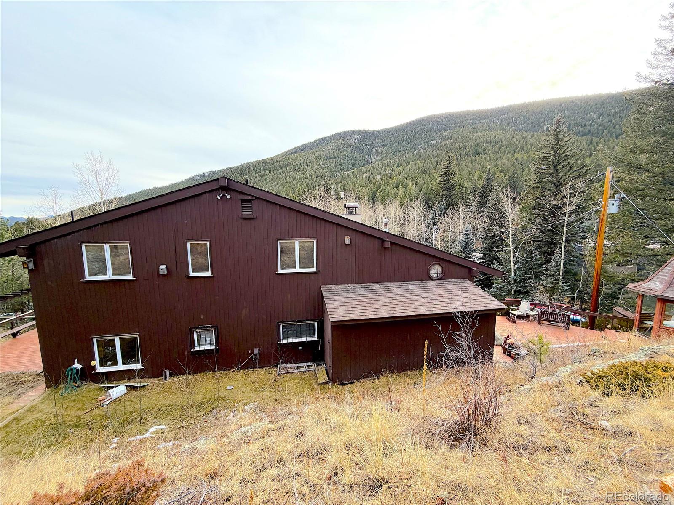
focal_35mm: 14
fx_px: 273
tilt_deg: -6.7
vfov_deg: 85.7
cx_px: 337
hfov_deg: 102.1
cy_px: 252
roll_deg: -0.1
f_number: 2.2
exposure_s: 1/284
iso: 50
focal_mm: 2.22
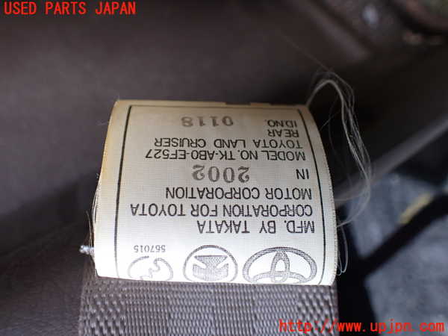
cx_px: 224
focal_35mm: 30
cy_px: 168
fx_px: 388
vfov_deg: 46.8
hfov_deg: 60.0
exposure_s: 1/125
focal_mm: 5.4
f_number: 2.3
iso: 250
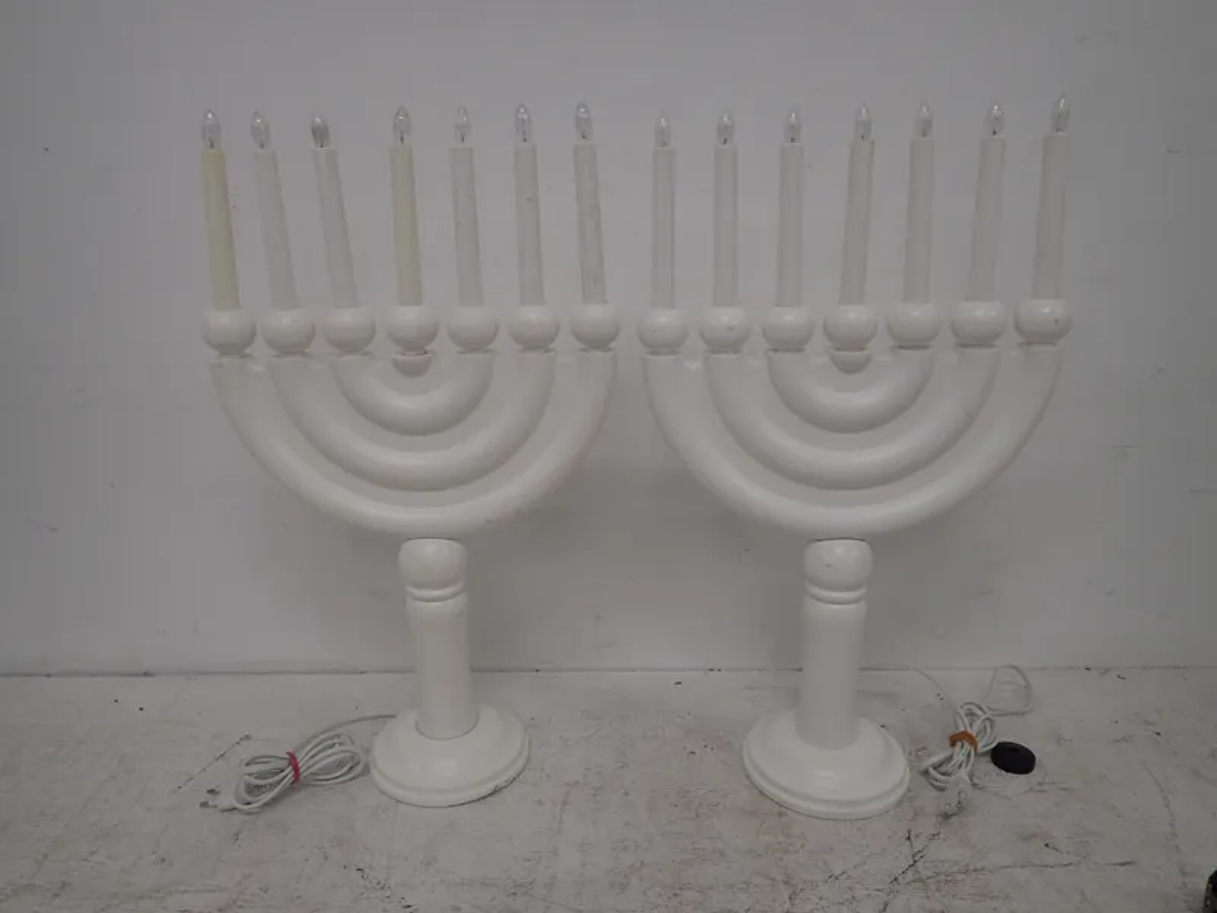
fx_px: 879
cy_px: 456
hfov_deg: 69.4
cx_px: 608
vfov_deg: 54.9
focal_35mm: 25
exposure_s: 1/100
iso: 100
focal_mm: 4.5
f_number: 2
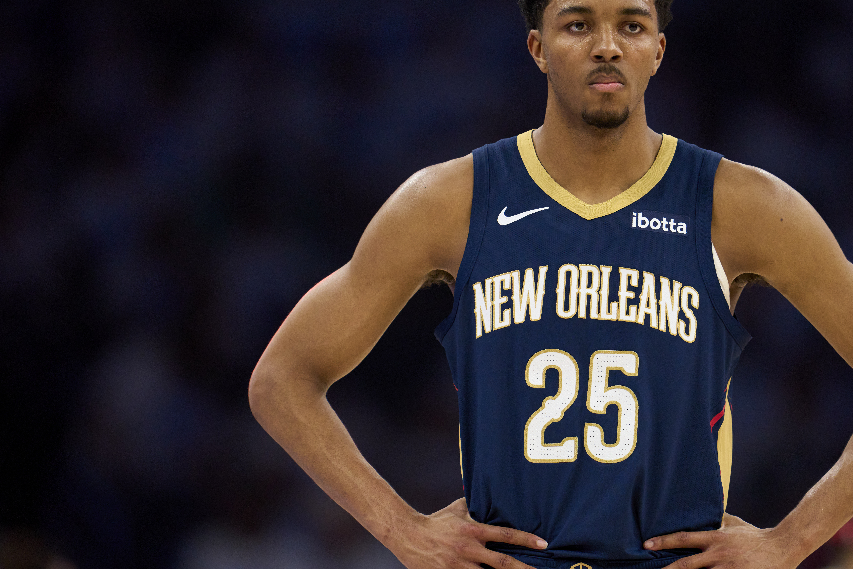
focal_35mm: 512
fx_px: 12131
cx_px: 471
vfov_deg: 2.7
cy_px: 269
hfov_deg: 4.0
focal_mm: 400
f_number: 2.8
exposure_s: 1/1600
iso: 3200
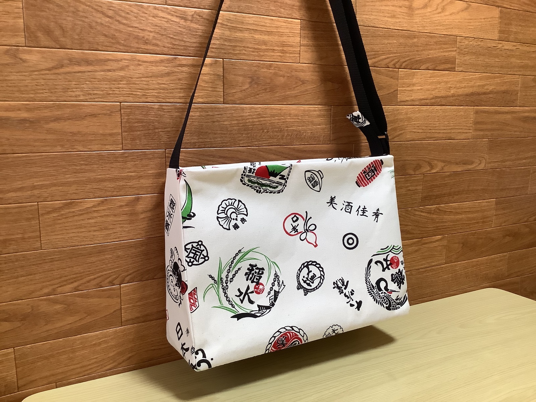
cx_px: 268
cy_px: 201
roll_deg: +0.1
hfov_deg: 58.4
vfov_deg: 45.4
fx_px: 480
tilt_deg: -9.3
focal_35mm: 31
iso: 200
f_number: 2.4
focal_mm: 3.3
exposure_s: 1/60
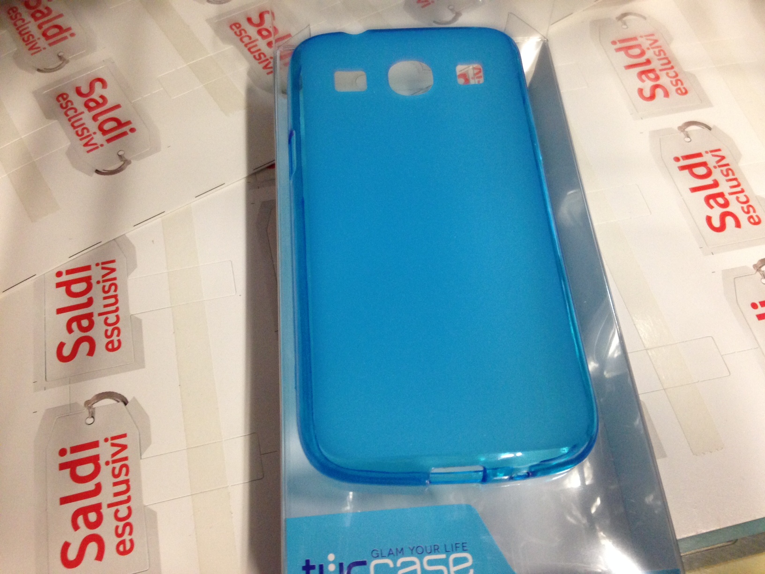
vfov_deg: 42.9
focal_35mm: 33
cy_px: 287
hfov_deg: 55.4
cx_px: 382
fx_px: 729
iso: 200
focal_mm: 4.12
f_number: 2.4
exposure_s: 1/20
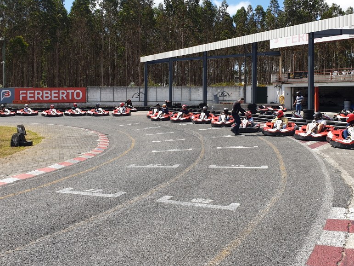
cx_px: 186
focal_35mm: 36
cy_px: 85
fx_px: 368
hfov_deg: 51.3
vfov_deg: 39.1
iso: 50
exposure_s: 1/1328
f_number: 2.4
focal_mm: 4.3
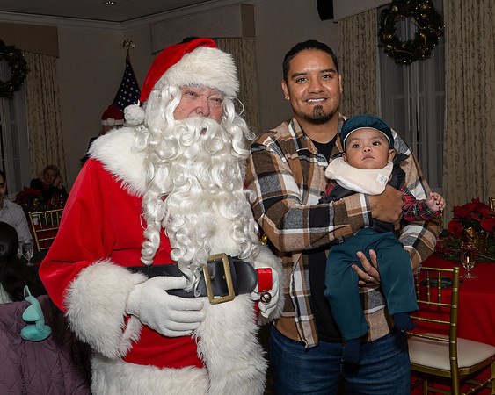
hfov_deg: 42.6
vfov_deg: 34.7
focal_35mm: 43
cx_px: 225
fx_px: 634
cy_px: 184
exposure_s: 1/250
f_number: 8
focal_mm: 24
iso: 640
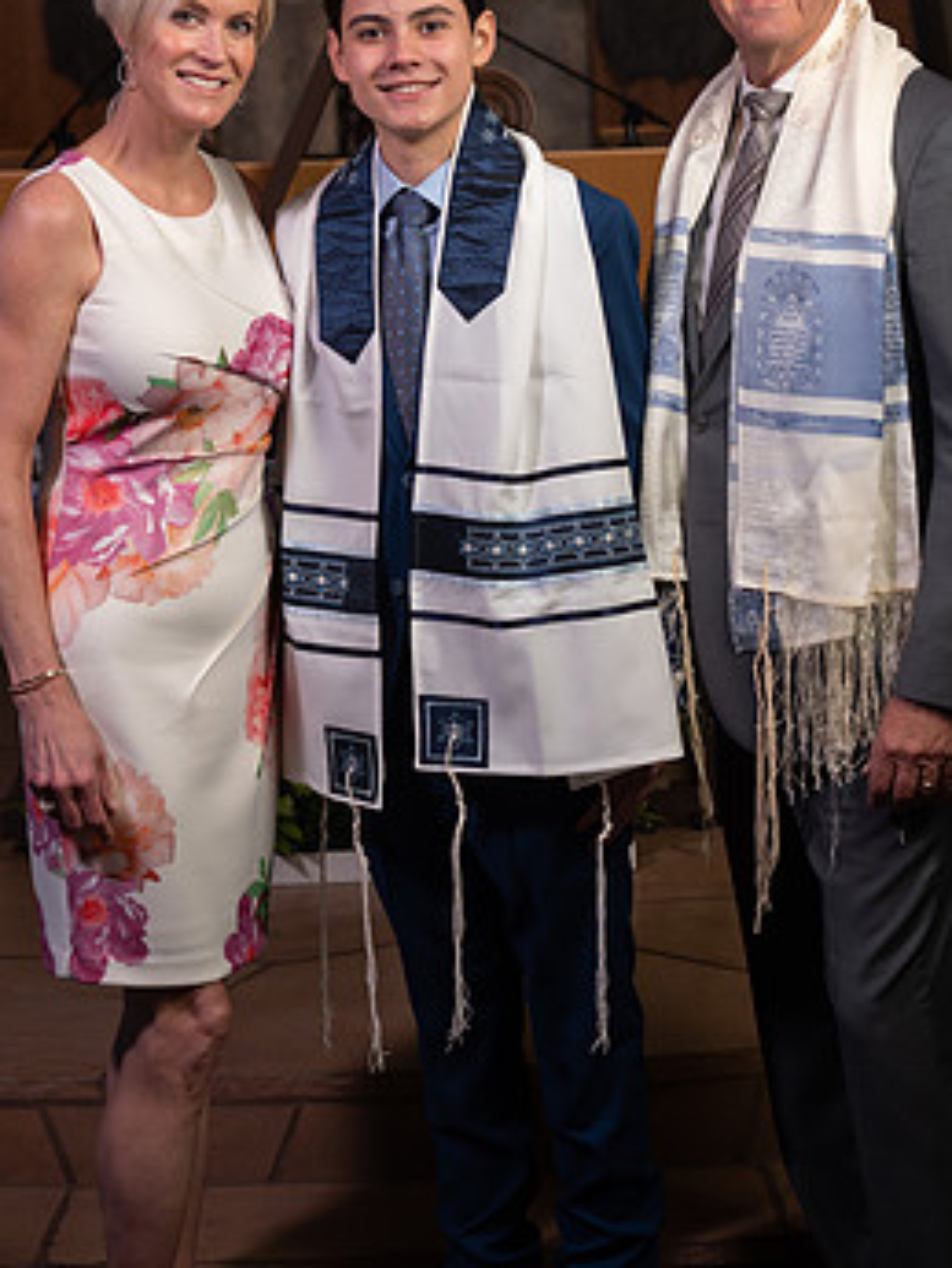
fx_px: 3811
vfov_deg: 18.8
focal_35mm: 104
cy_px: 448
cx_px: 452
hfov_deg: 14.2
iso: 500
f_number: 4
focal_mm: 83
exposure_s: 1/250
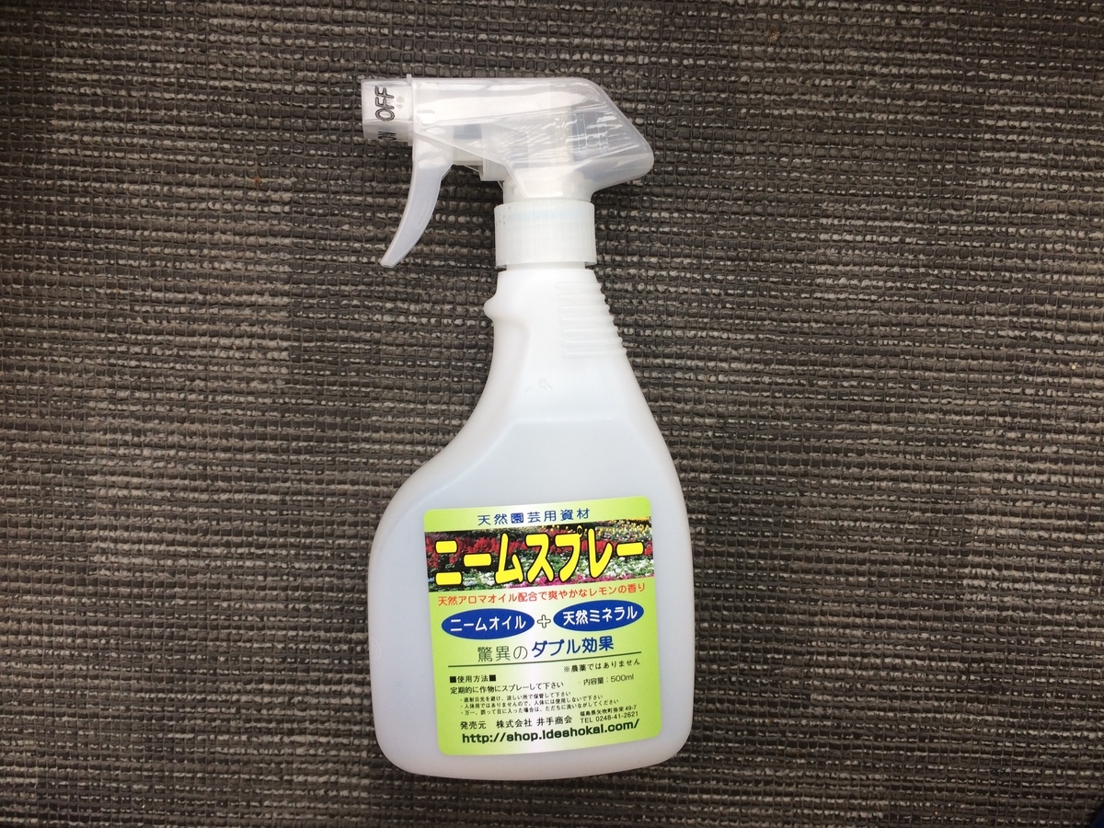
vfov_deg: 48.2
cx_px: 552
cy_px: 414
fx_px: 925
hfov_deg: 61.7
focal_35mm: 29
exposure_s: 1/60
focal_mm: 4.15
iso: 32
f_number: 2.2
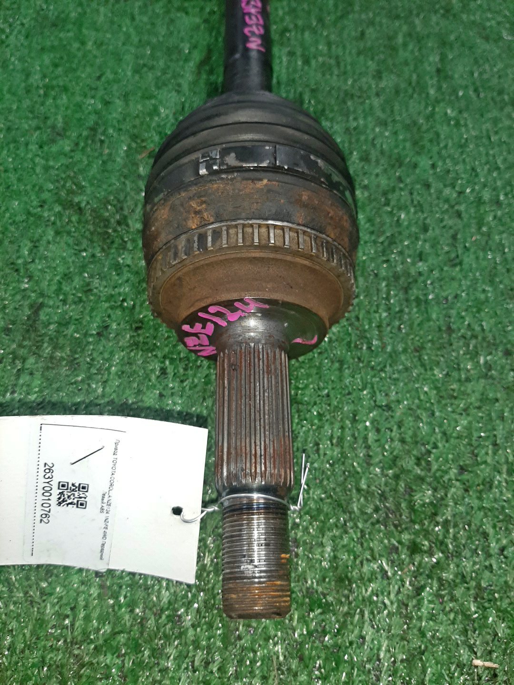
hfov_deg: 53.1
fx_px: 515
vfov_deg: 67.3
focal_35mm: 26
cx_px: 257
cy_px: 342
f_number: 1.7
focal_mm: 3.93
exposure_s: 1/50
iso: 110
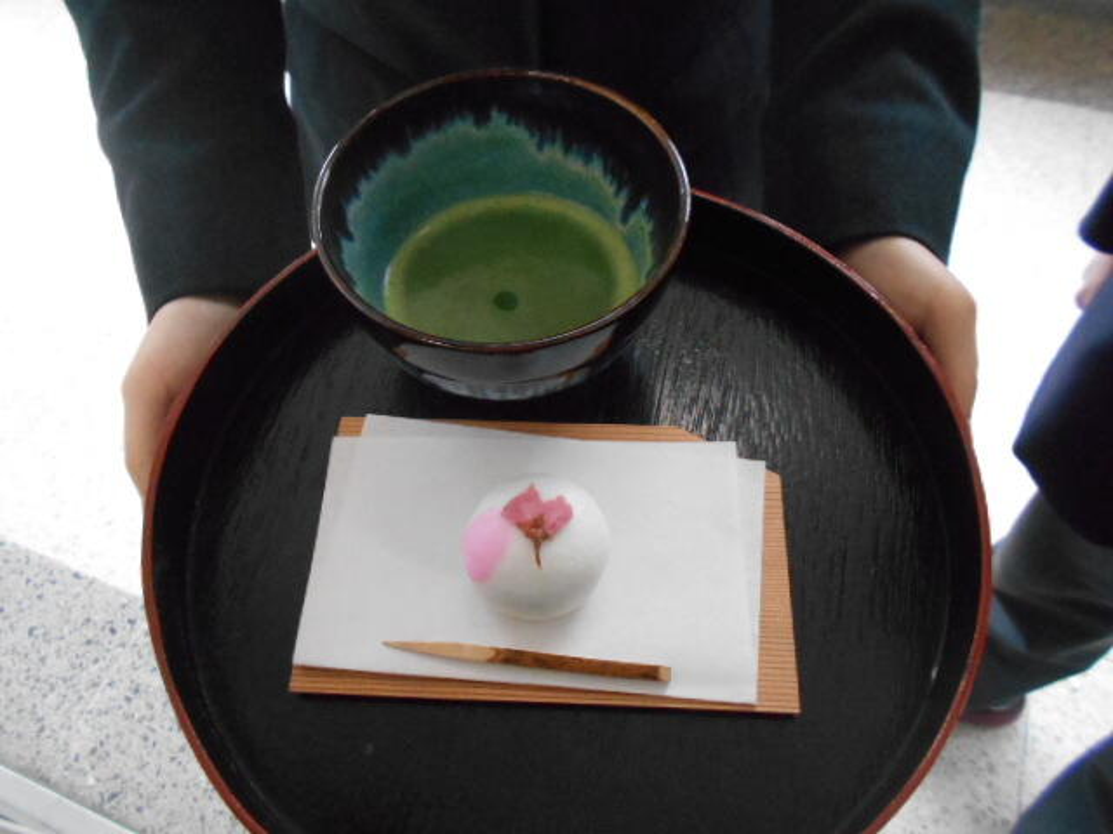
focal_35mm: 26
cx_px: 556
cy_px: 417
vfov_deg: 53.1
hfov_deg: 67.3
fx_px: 836
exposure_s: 1/200
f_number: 3.2
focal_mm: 4.6
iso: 800
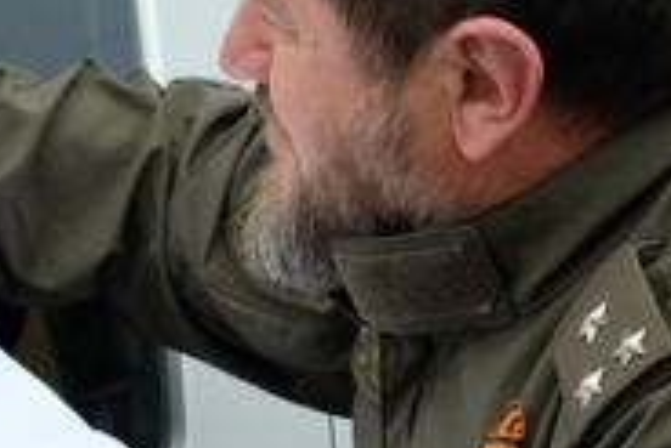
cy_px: 353
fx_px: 3414
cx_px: 84
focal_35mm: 183
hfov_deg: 11.2
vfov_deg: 7.5
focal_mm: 30.2
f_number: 5.6
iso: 1600
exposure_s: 1/2400
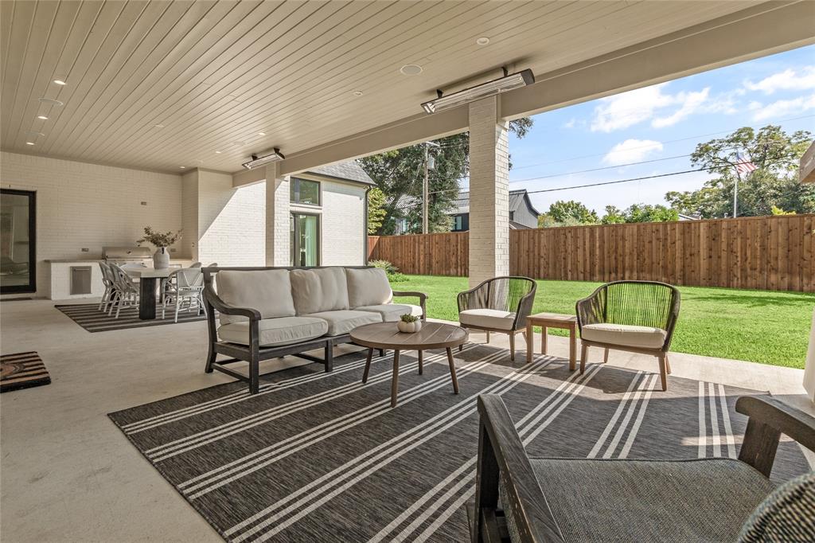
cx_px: 408
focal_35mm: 15
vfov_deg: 77.3
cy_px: 272
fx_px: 339
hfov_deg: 100.4
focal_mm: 10
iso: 200
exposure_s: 1/200
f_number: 11
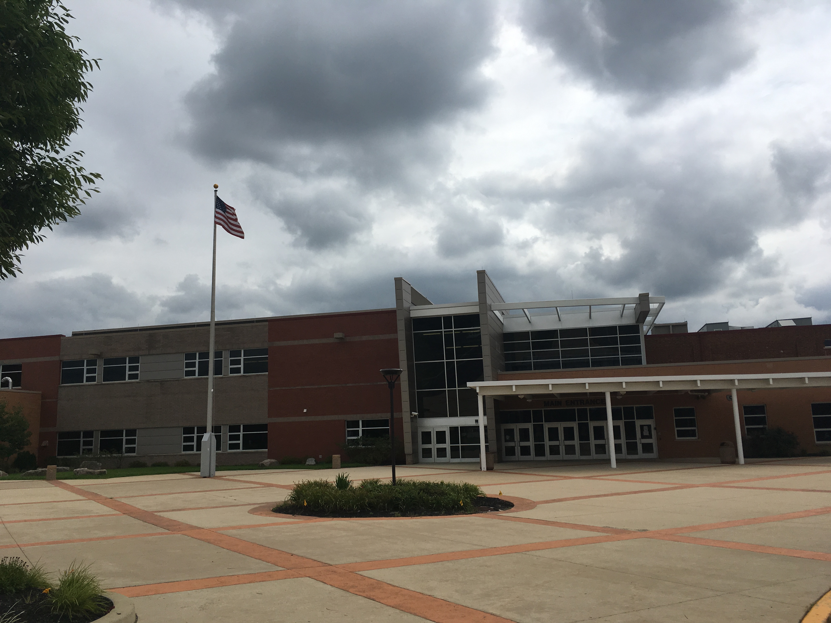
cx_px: 416
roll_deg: +0.9
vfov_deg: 48.2
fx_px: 696
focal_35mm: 29
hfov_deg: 61.7
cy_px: 312
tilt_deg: +10.8
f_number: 2.2
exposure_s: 1/4525
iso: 25
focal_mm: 4.15
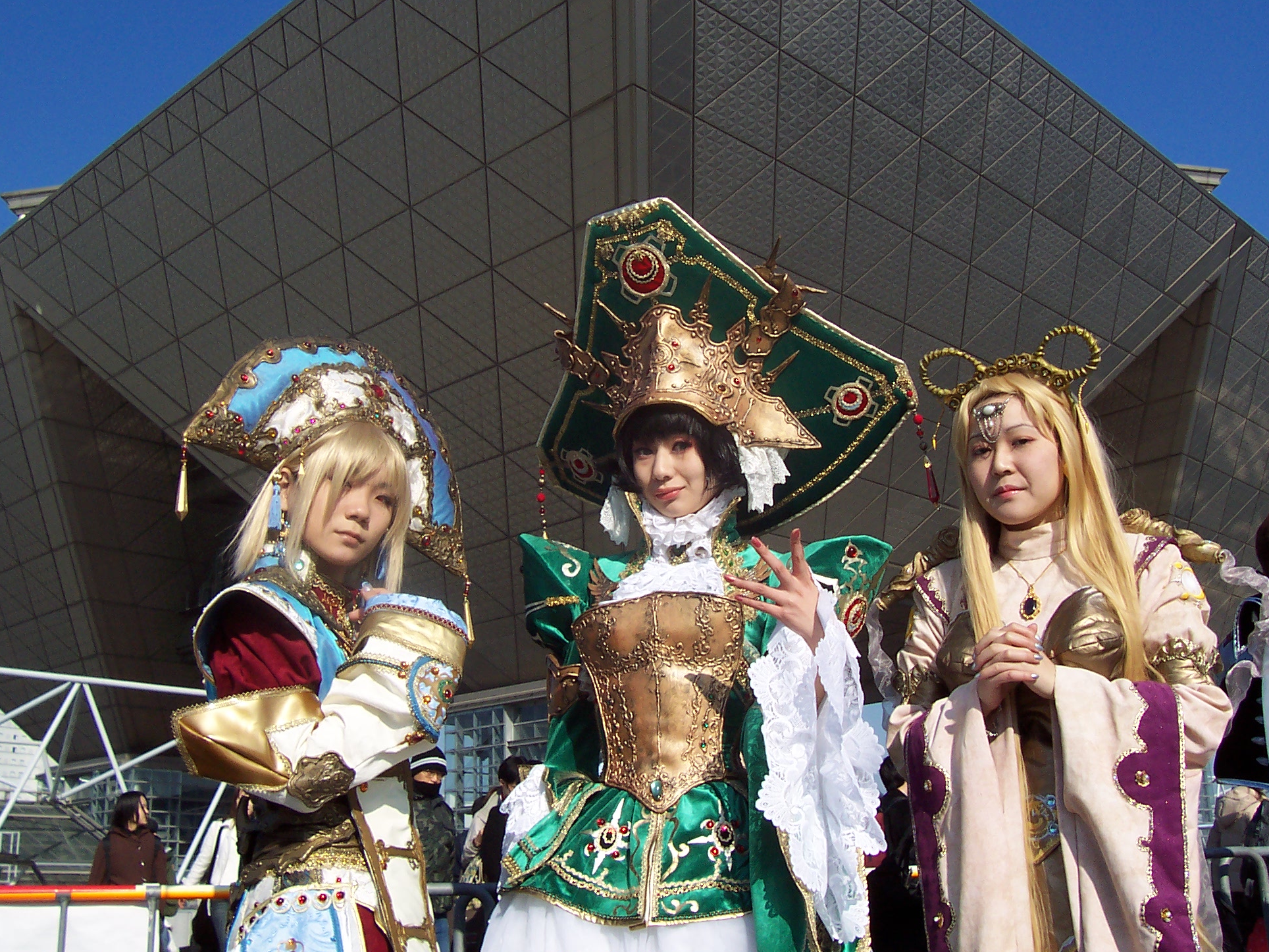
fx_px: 1430
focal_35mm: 39
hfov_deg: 47.9
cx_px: 656
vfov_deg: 36.8
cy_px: 451
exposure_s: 1/750
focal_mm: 5.6
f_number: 5.6
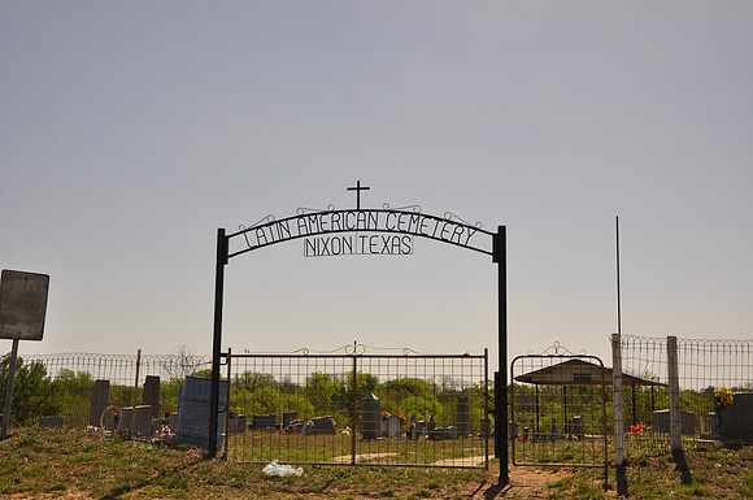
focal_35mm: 48
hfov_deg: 41.2
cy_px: 250
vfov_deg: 28.0
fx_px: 1003
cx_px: 376
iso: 200
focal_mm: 32
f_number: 13
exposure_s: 1/160
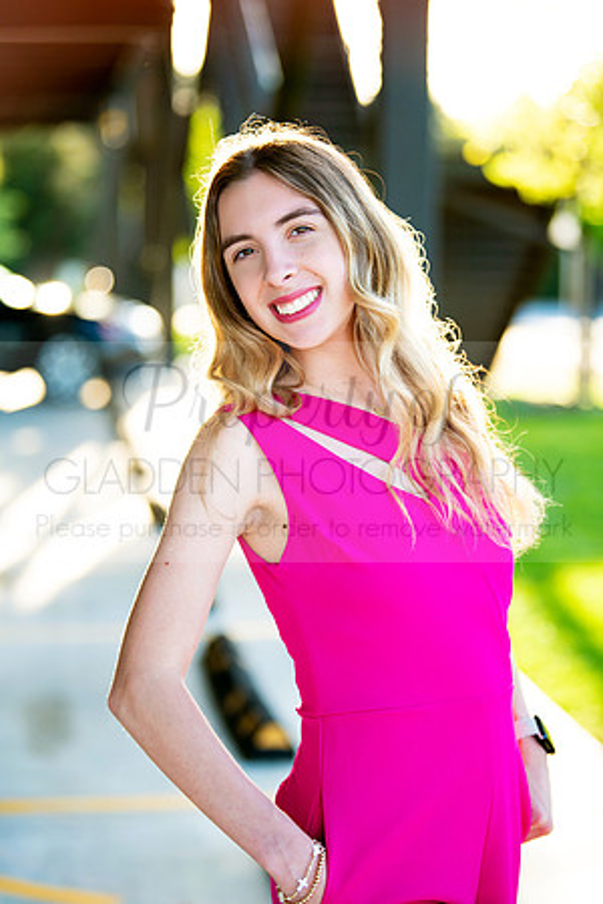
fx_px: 2261
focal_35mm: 90
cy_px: 452
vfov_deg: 22.6
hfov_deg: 15.2
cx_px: 302
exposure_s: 1/400
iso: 400
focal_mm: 90
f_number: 2.8
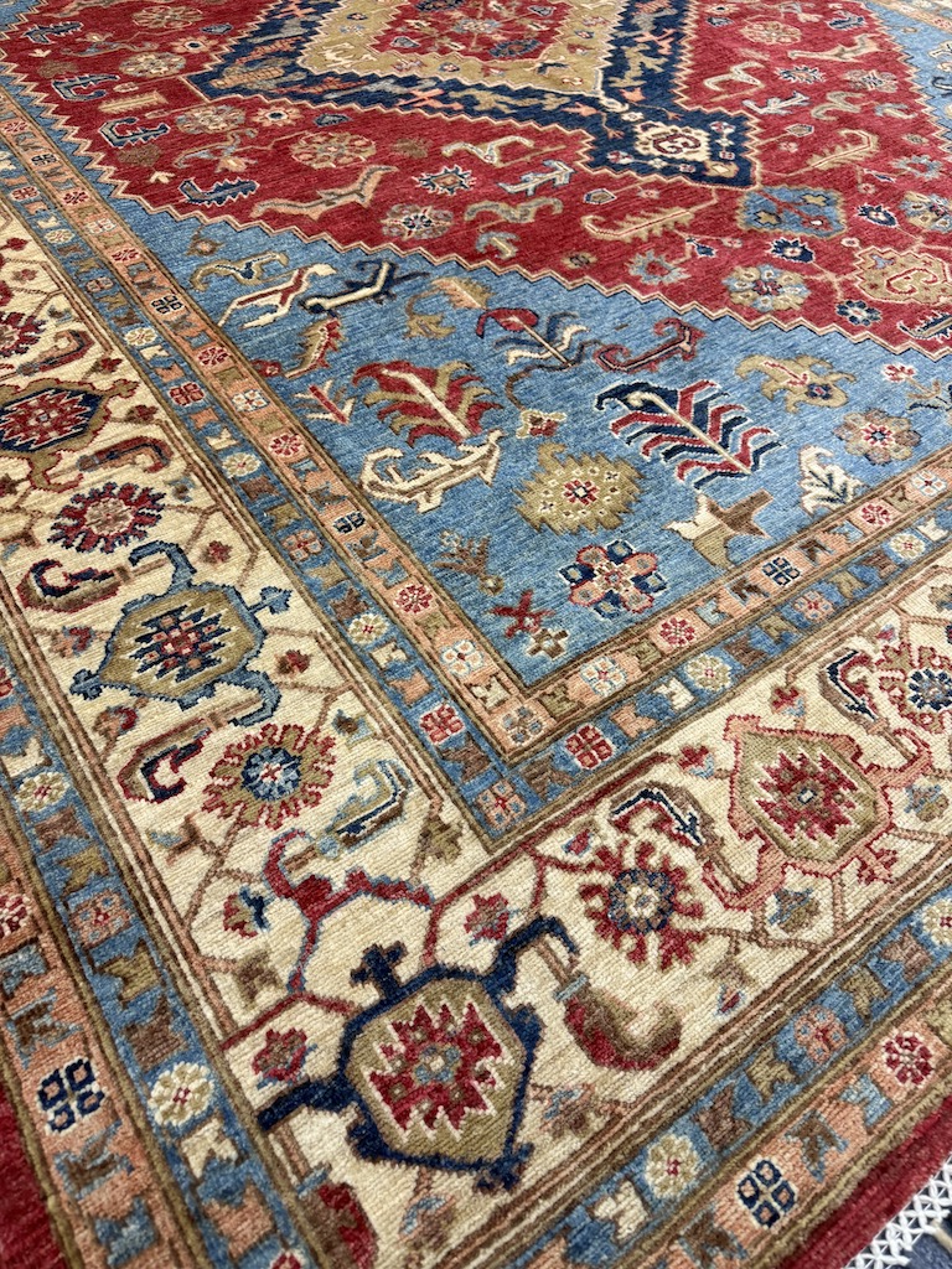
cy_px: 634
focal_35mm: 24
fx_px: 880
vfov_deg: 71.6
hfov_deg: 56.8
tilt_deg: -53.1
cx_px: 476
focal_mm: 6.76
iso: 200
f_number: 1.78
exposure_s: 1/100
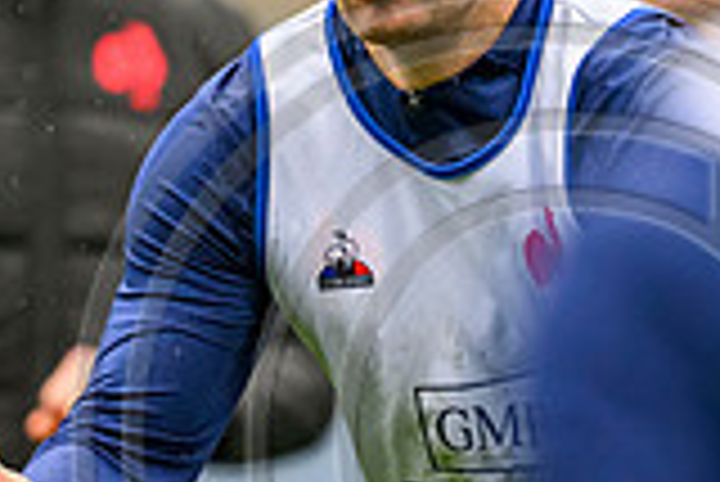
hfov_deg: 1.4
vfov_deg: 0.9
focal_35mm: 1451
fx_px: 29046
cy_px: 430
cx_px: 536
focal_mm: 400
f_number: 2.8
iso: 3200
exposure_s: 1/3200
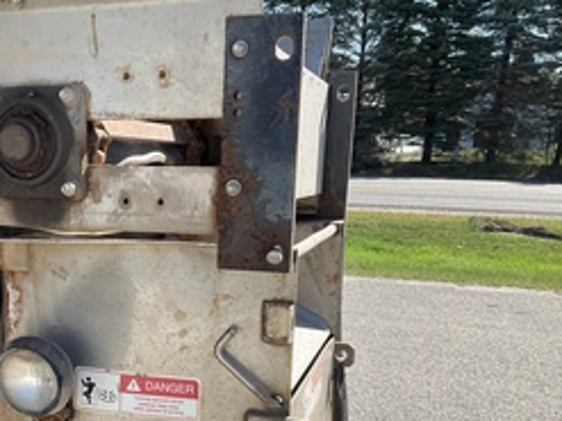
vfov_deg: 30.4
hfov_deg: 39.1
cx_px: 123
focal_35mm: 47
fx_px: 763
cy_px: 312
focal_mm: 3
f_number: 1.8
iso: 25
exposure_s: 1/816
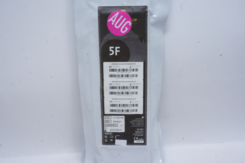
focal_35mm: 38
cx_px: 122
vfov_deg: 35.4
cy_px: 82
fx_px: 255
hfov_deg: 51.3
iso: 400
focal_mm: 25
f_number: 20
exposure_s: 1/4
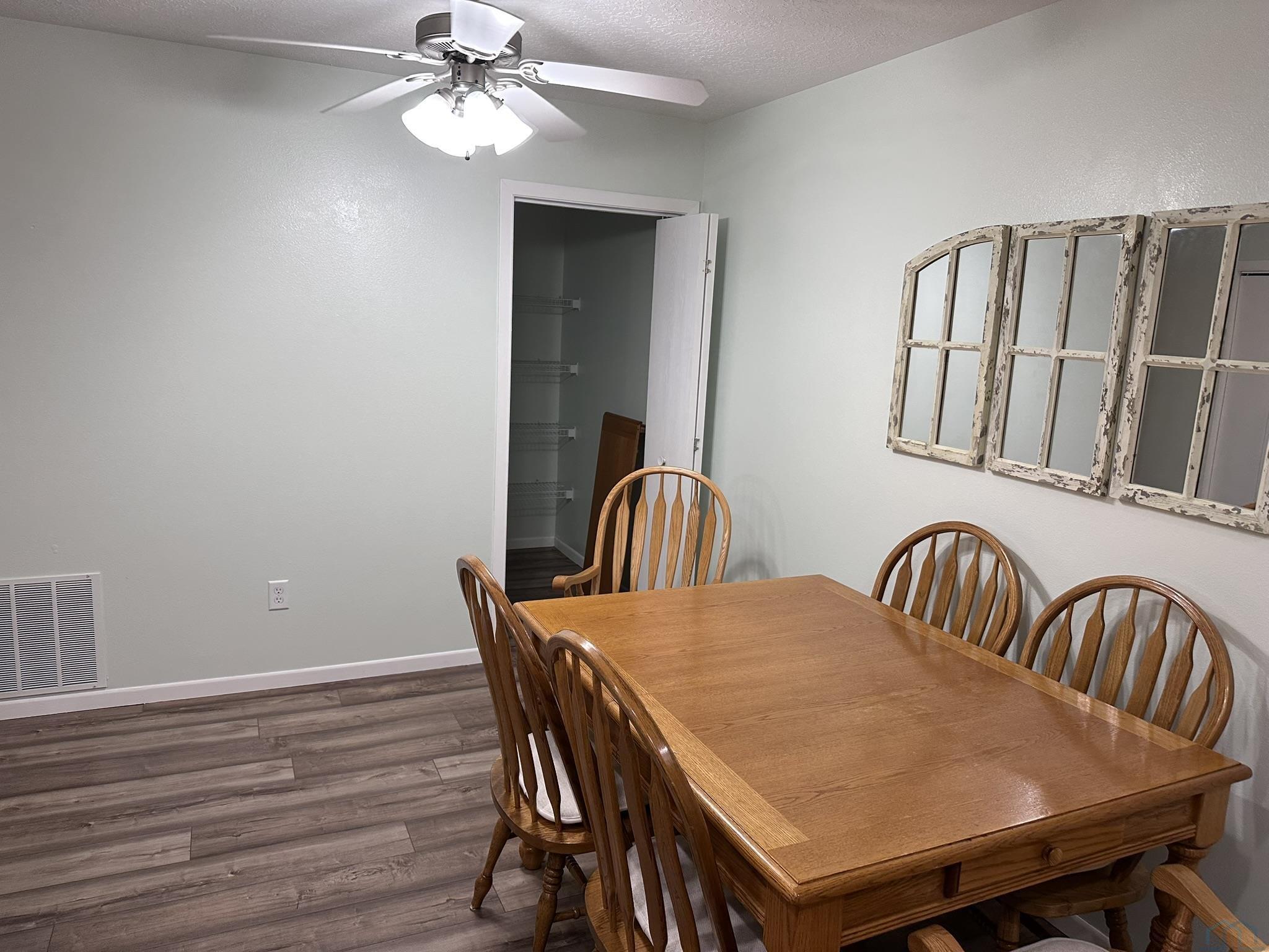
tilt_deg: -8.0
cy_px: 476
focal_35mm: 24
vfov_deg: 56.8
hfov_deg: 71.6
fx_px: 880
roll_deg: -2.2
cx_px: 634
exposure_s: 1/120
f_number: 1.78
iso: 200
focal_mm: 6.86
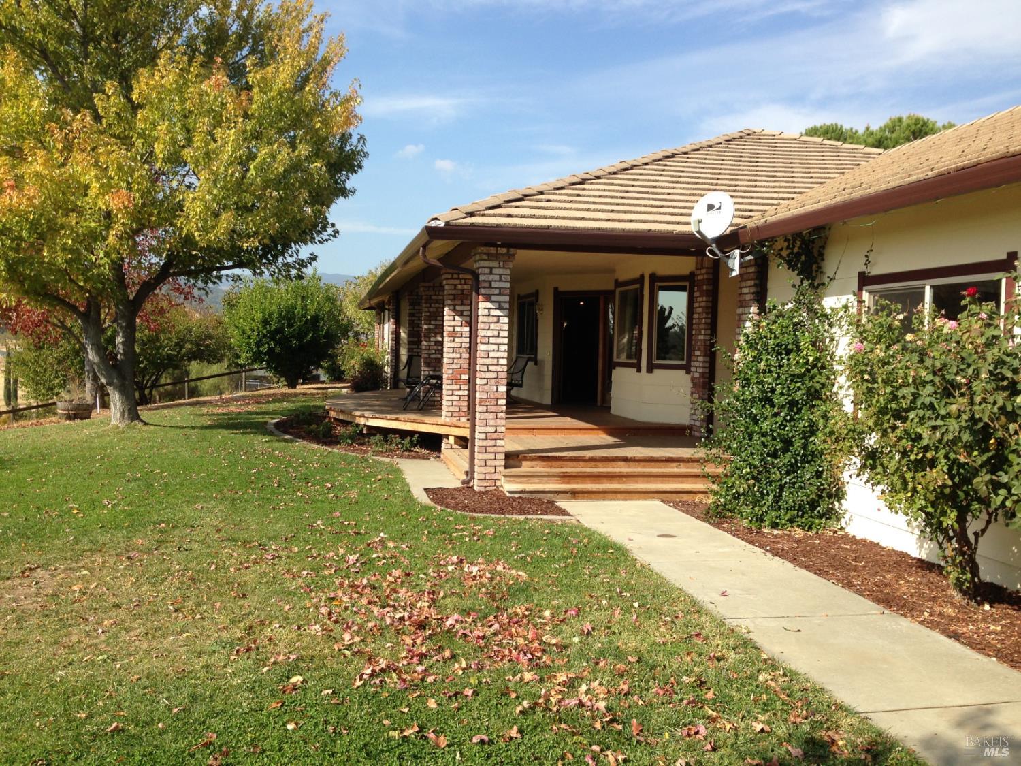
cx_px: 510
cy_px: 383
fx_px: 973
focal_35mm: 33
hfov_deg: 55.4
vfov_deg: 42.9
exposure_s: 1/1178
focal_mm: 4.13
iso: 50
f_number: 2.4
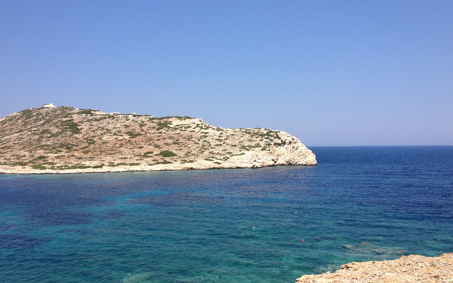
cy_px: 159
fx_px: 469
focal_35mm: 38
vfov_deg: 33.5
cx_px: 232
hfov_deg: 51.5
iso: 50
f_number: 2.4
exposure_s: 1/1783
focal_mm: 4.28
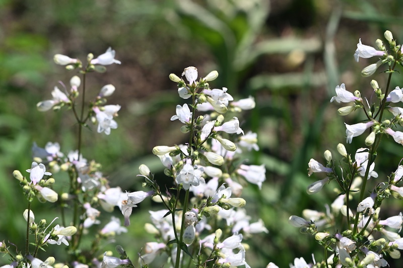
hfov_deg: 16.1
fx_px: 1421
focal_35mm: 127
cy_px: 134
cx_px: 202
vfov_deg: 10.8
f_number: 6.3
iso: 100
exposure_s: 1/640
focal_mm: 85
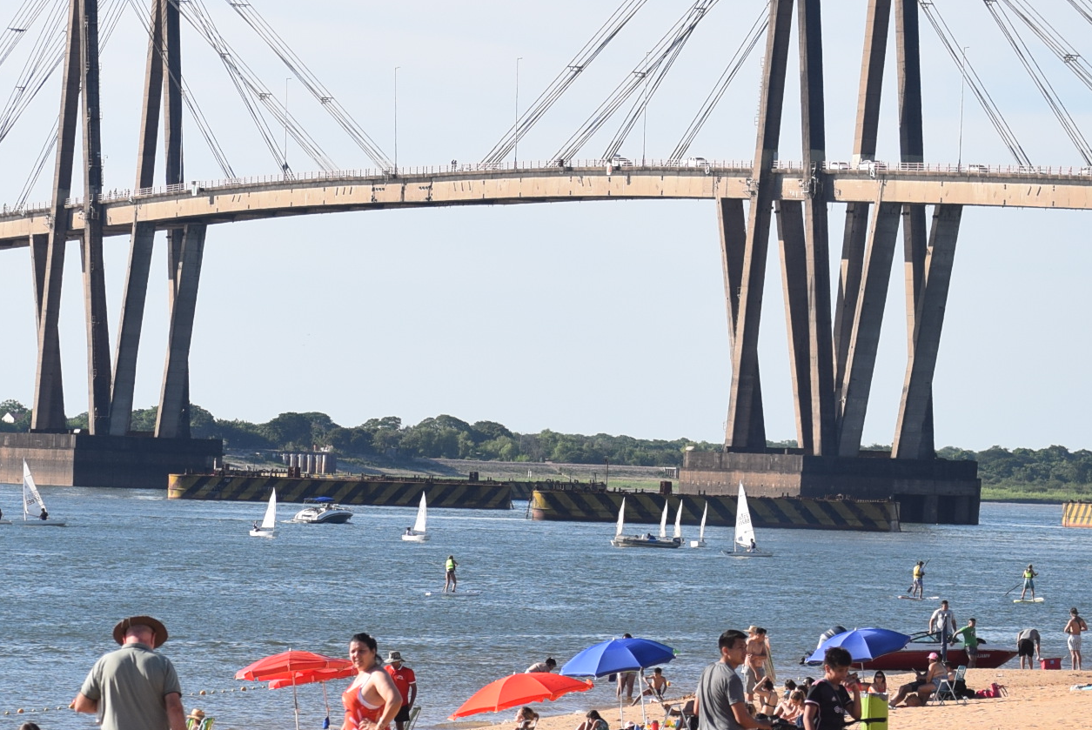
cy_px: 513
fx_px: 7164
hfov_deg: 8.7
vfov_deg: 5.8
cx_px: 239
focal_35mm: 236
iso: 200
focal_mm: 66
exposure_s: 1/800
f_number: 7.1
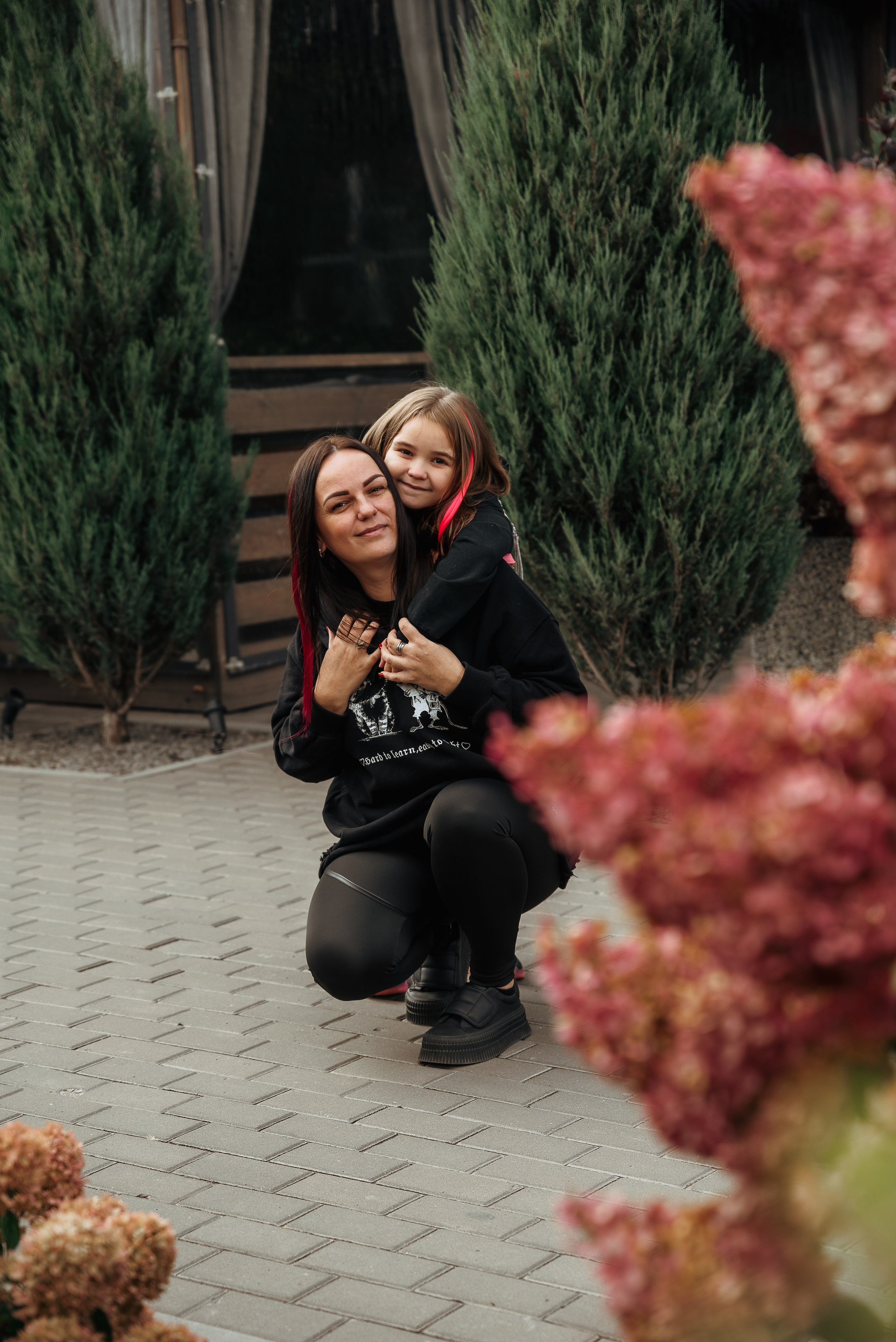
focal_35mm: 70
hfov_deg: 19.5
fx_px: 2611
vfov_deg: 28.8
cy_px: 671
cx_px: 448
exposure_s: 1/320
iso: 110
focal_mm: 70
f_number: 3.2
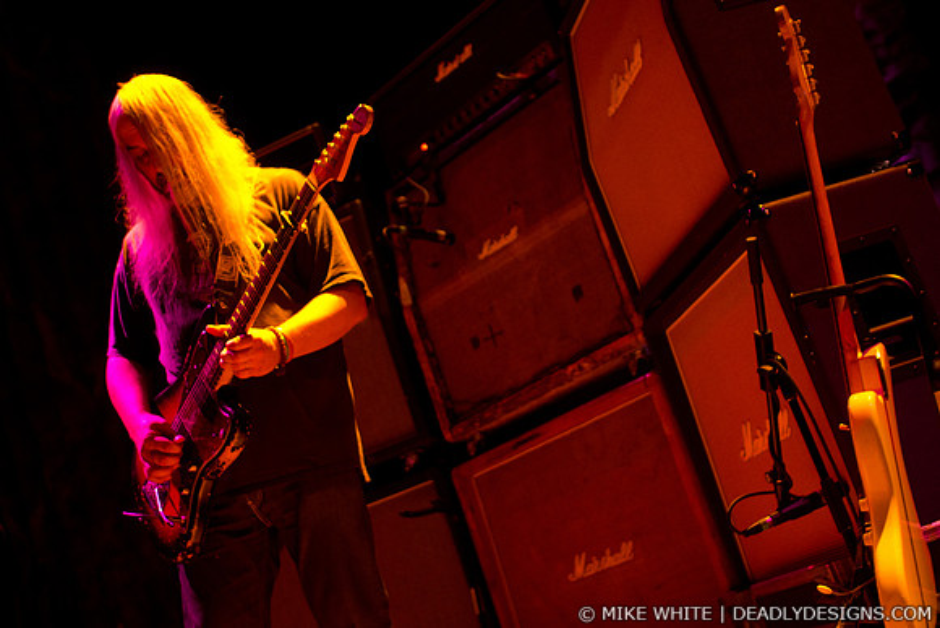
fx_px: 1175
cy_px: 314
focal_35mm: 45
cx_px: 470
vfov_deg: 29.9
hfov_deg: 43.6
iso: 1000
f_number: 2.2
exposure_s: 1/500
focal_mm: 30
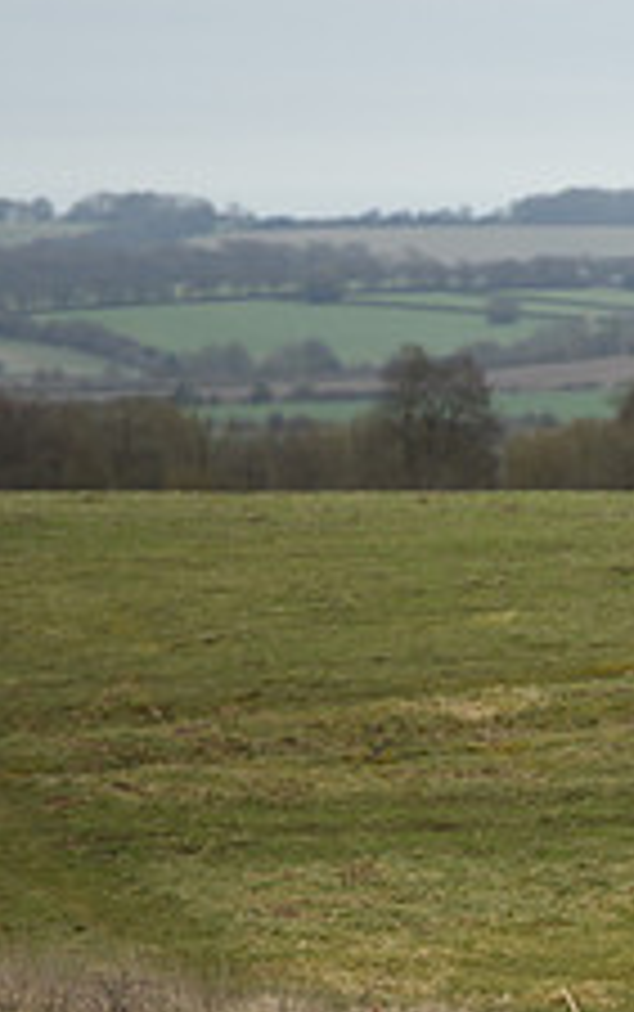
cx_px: 1156
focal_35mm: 524
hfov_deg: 2.5
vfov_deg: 4.0
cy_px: 783
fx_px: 14459
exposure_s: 1/1250
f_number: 3.2
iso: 450
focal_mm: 200
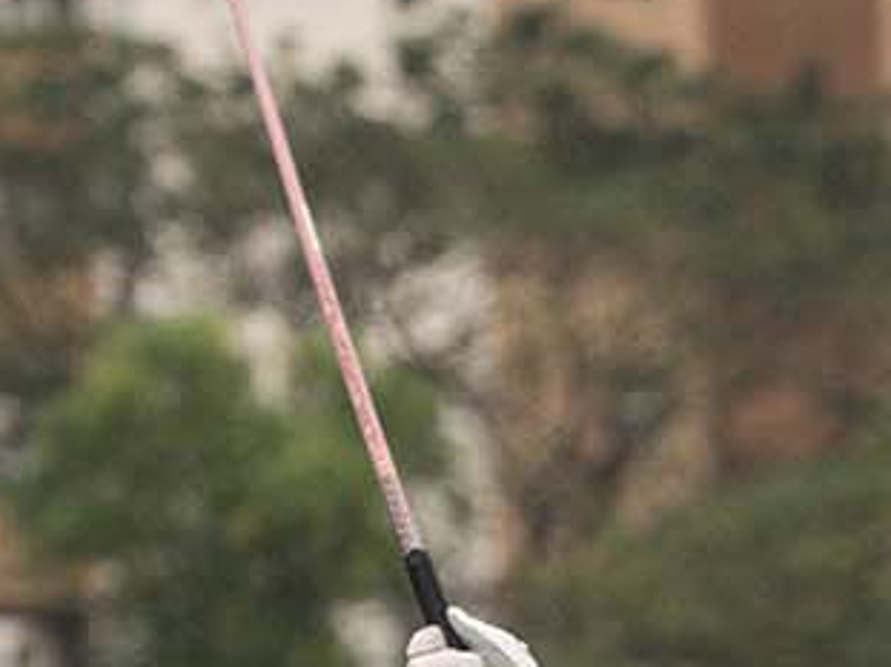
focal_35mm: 312
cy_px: 965
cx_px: 937
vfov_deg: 4.7
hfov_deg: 6.3
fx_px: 8028
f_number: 2.8
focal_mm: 70
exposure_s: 1/4000
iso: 1600
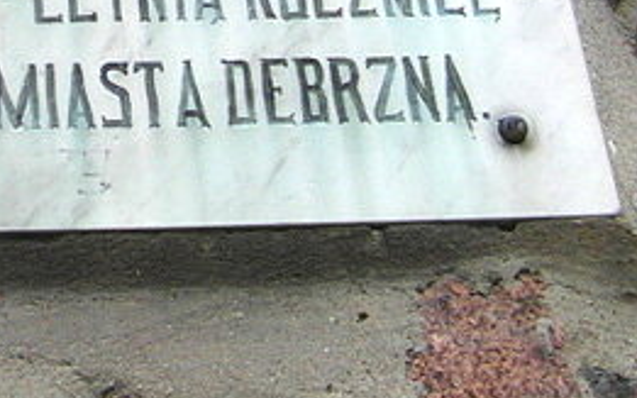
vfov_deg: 16.1
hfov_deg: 24.7
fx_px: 1354
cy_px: -81
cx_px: -63
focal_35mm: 78
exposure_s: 1/180
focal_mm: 4
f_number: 3.2
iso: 100
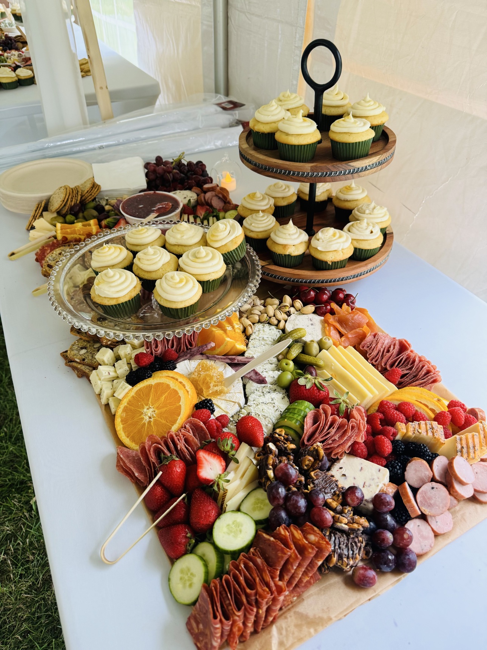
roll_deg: -3.9
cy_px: 325
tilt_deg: -39.7
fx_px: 450
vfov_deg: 71.6
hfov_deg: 56.8
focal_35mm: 24
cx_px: 244
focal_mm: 6.76
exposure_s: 1/60
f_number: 1.78
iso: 125
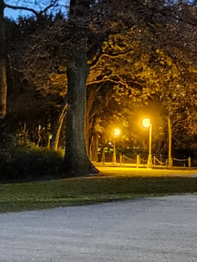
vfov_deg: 14.6
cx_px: 98
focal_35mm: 135
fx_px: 1024
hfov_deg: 11.0
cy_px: 131
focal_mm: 6.71
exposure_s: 6
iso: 1600
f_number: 1.9
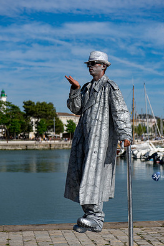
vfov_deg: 25.4
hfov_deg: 17.1
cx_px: 86
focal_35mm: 80
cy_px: 124
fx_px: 546
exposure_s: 1/500
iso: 64
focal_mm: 70
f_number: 5.6
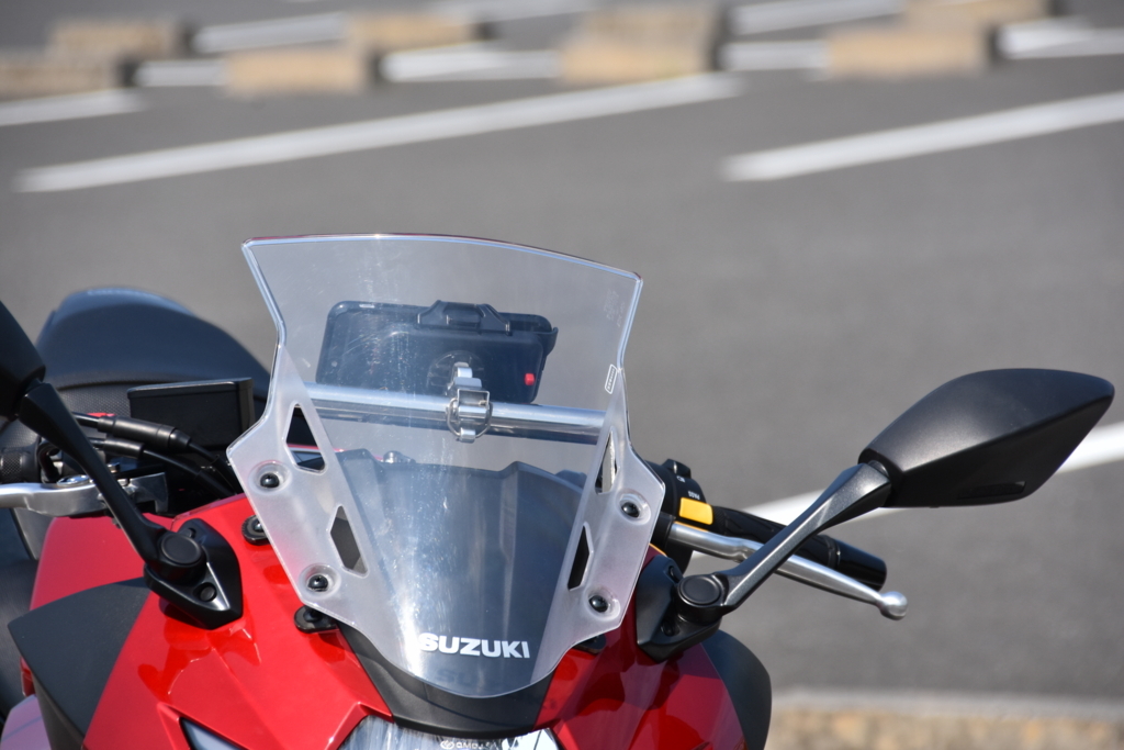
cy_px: 375
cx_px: 562
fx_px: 8665
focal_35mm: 278
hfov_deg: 7.4
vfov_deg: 5.0
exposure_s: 1/1000
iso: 320
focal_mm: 185
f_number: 8
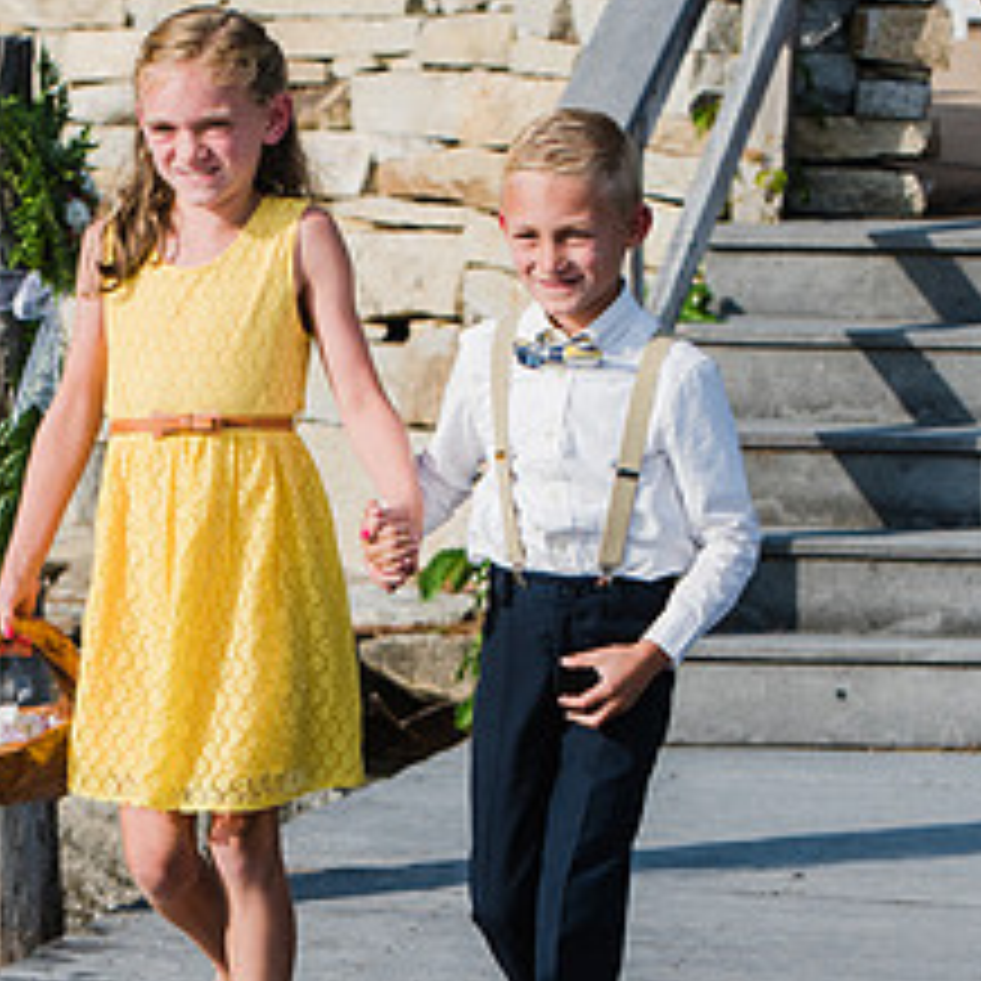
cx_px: 454
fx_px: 6925
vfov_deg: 8.1
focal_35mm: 216
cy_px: 495
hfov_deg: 8.1
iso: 200
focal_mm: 82
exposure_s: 1/2000
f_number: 4
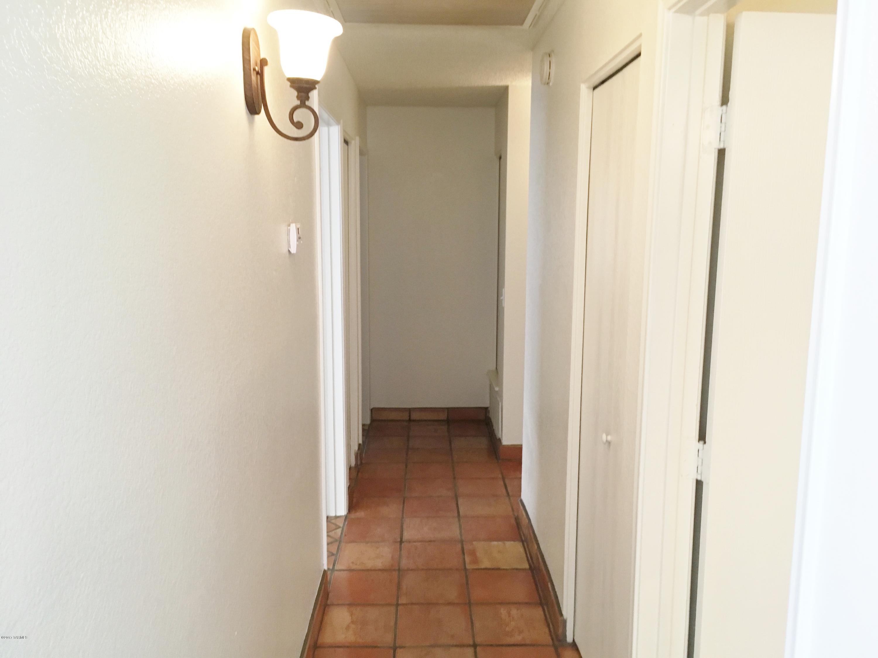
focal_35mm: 29
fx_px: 736
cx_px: 439
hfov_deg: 61.7
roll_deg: -0.8
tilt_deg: -8.6
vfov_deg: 48.2
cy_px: 329
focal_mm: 4.15
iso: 125
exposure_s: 1/30
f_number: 2.2
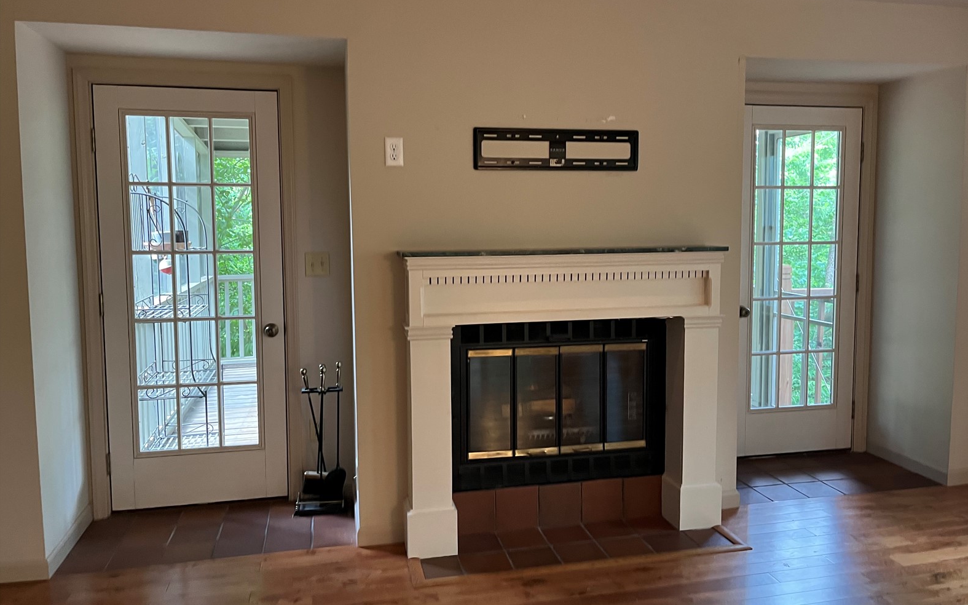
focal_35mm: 28
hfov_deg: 66.5
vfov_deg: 44.5
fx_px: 739
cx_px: 490
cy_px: 283
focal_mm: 5.1
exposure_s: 1/60
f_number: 1.6
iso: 250
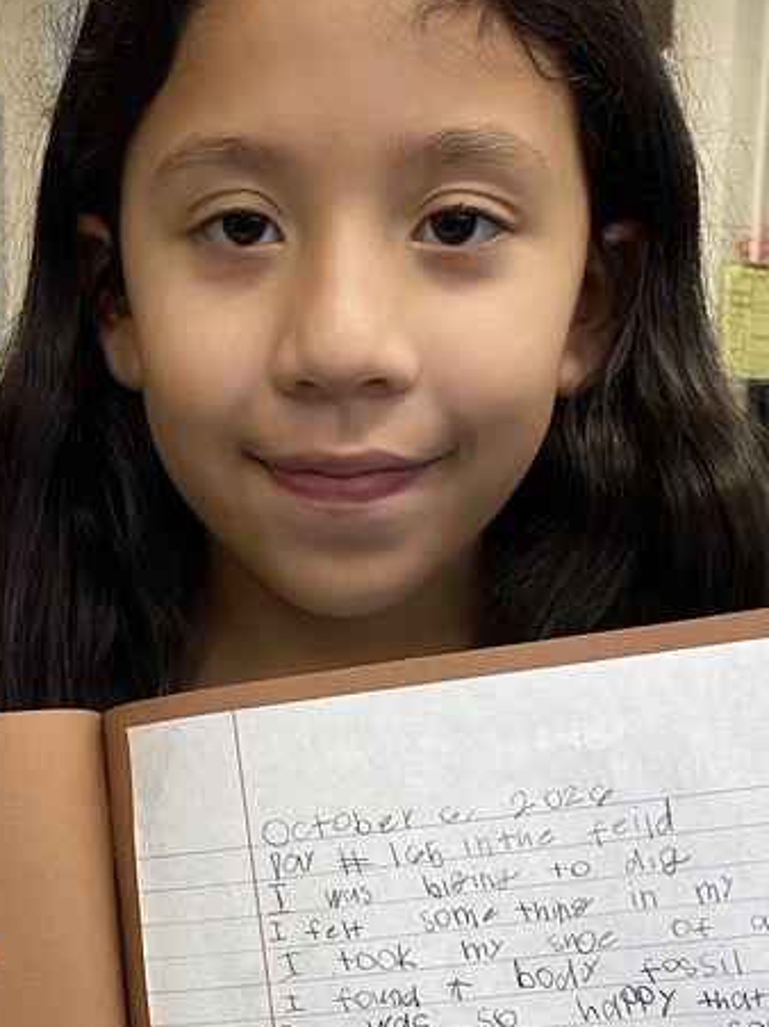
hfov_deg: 24.6
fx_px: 1748
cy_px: 788
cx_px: 223
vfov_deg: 32.0
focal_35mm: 59
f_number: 1.8
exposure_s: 1/60
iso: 80
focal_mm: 4.25
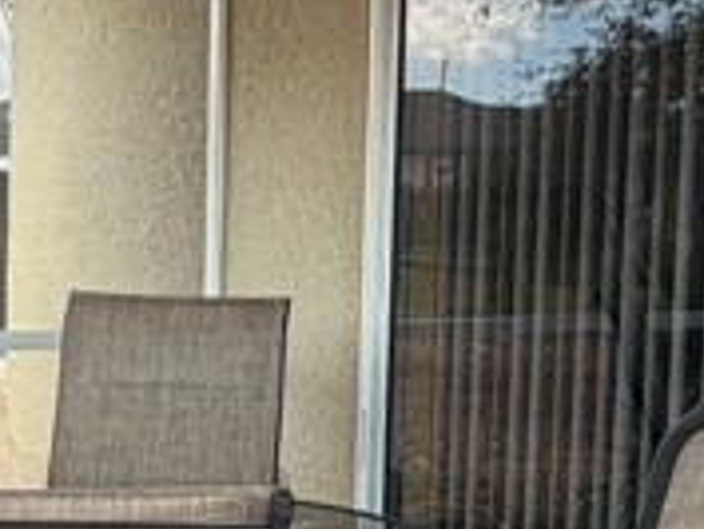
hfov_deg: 24.1
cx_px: 270
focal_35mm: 81
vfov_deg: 18.2
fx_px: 1648
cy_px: 282
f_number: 2.2
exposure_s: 1/125
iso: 50
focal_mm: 2.22
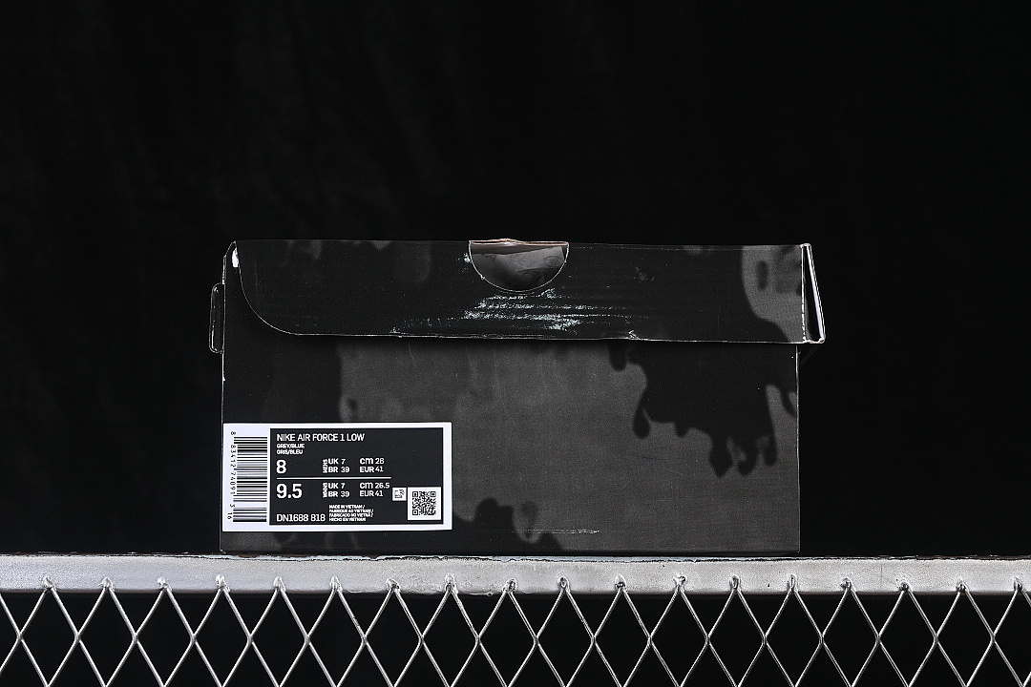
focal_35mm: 75
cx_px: 516
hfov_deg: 27.0
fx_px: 2148
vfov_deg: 18.2
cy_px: 344
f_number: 6.3
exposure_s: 1/60
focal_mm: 50
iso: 160
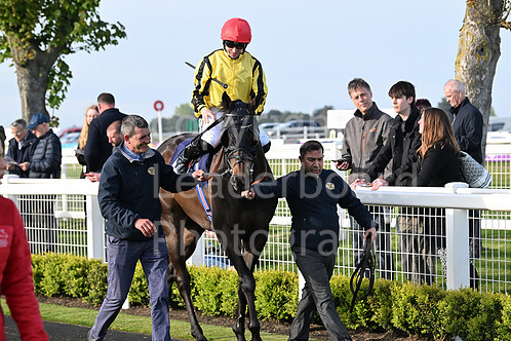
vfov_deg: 9.7
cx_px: 286
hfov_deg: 14.4
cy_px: 191
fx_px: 2015
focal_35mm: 142
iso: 1000
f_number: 5.6
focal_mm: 122
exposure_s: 1/1600
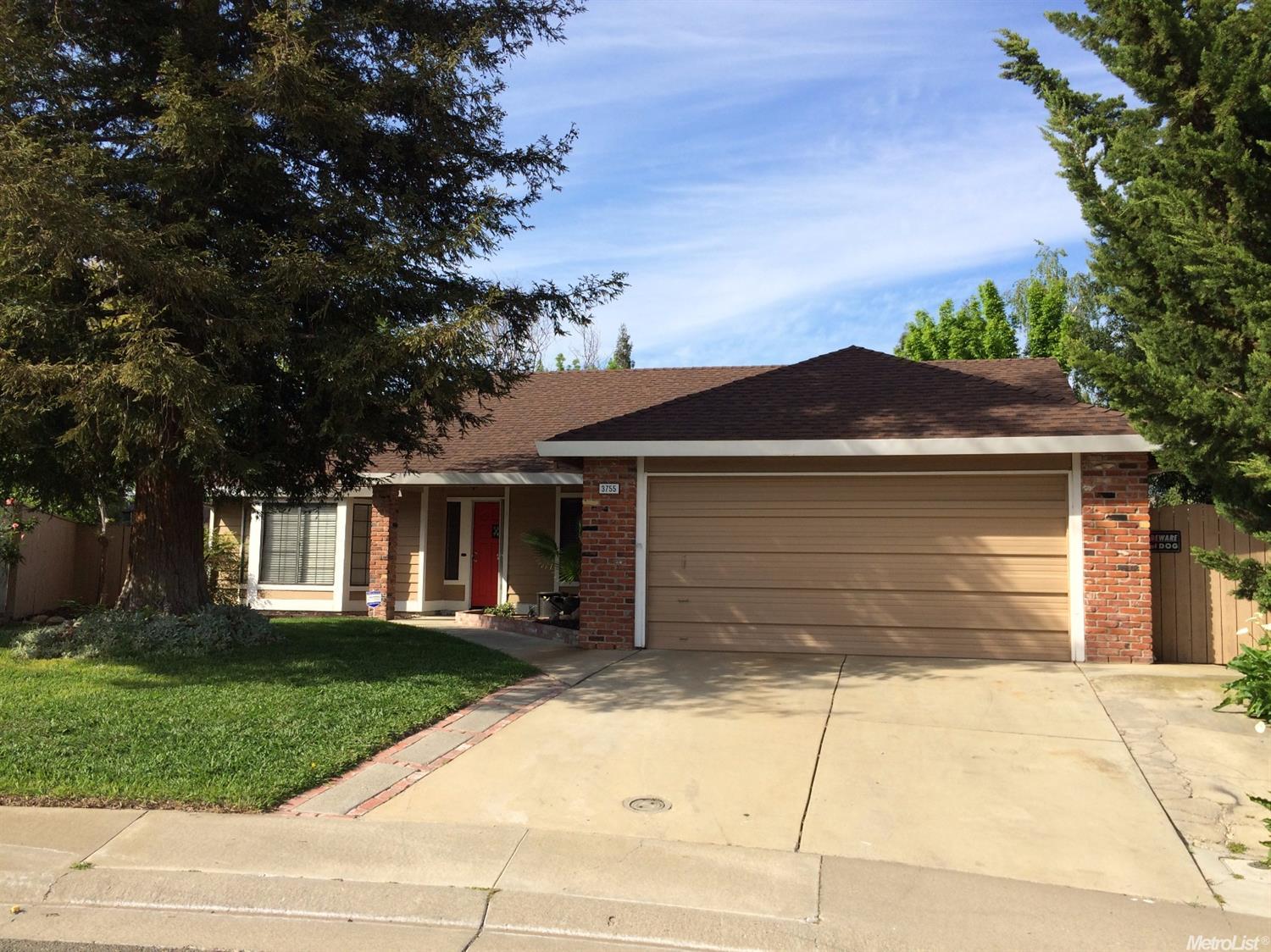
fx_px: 1064
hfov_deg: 61.7
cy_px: 476
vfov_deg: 48.2
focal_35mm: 29
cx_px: 636
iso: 32
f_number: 2.2
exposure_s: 1/1414
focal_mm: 4.15
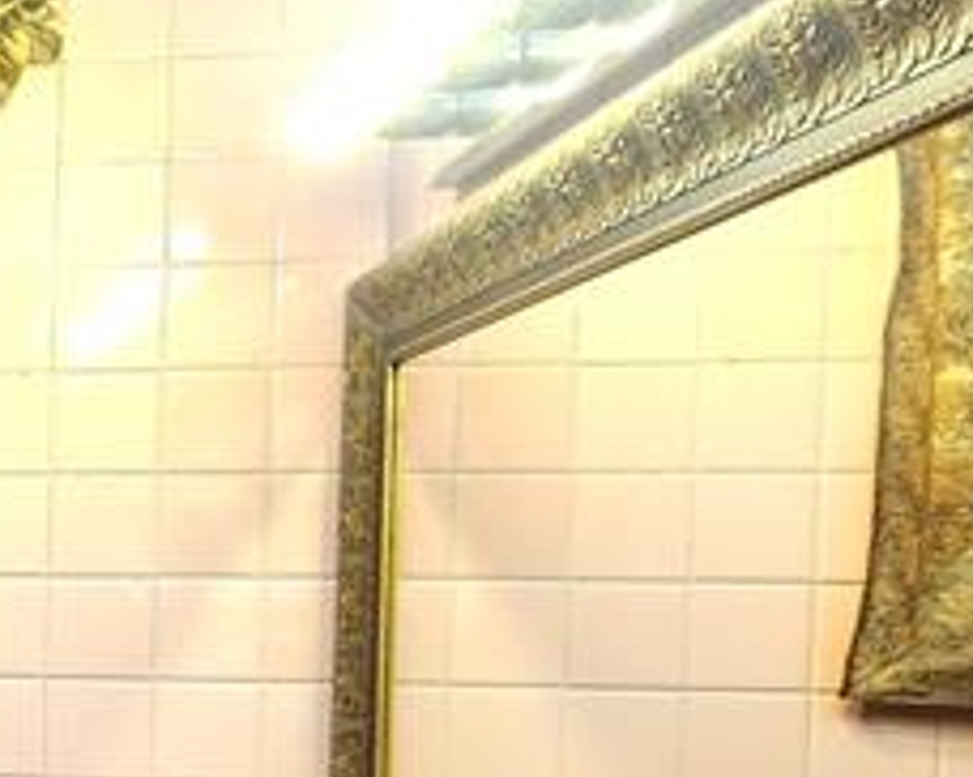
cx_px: -533
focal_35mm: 57
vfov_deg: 25.7
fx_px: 1640
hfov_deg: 24.6
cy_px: 713
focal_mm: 2.2
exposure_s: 1/60
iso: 125
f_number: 2.2
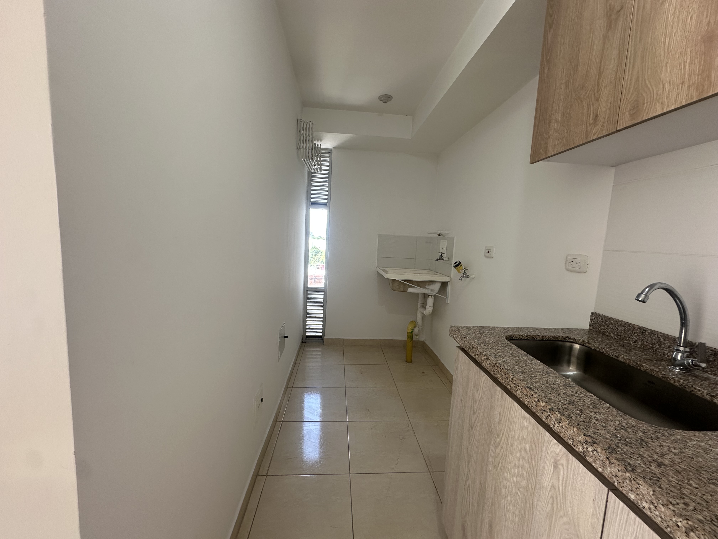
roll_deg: -3.0
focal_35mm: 14
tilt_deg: -6.0
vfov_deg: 85.7
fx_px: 290
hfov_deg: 102.1
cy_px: 270
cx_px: 359
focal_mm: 2.22
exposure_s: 1/99
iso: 100
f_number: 2.2
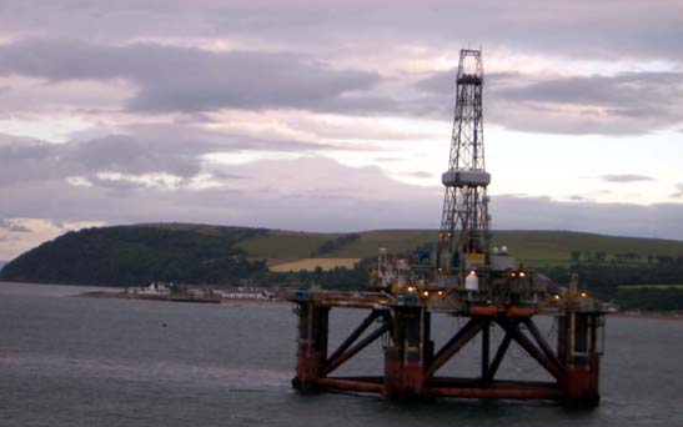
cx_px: 342
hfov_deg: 18.6
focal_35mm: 112
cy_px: 237
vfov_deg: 11.7
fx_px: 2085
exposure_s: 1/100
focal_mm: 17.4
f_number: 4.8
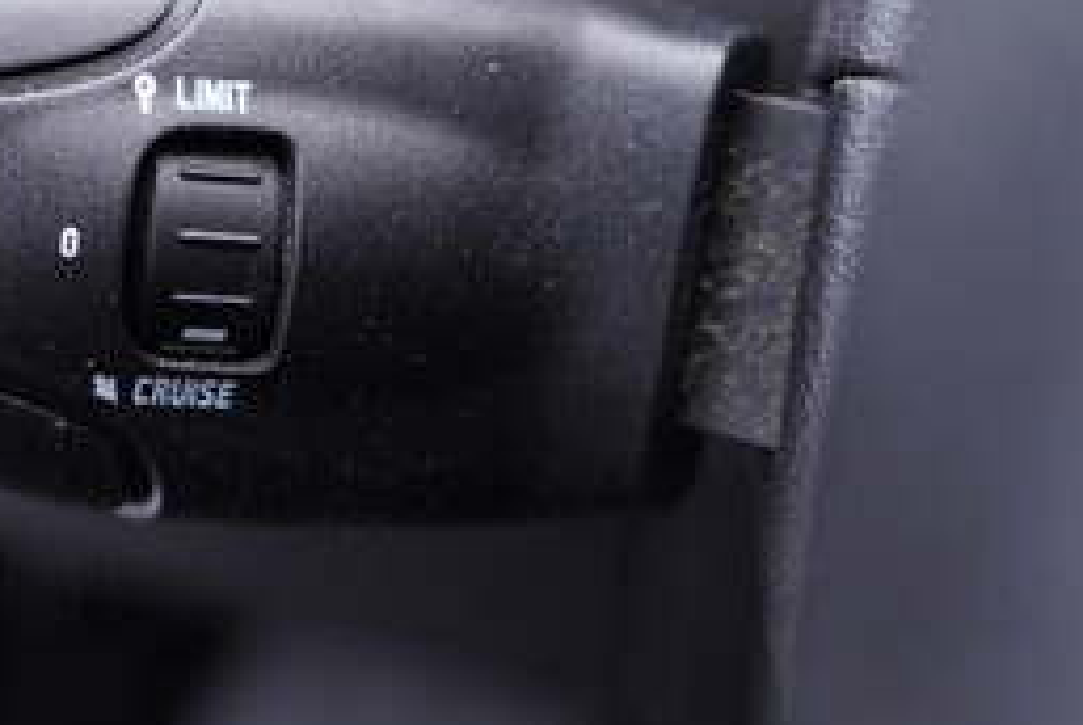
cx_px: -34
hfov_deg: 24.9
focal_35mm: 77
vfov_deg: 17.6
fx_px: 2319
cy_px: 112
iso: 500
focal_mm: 24
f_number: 2.8
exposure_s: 1/40
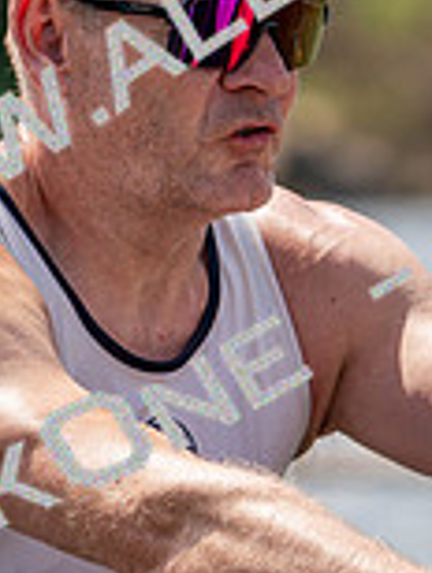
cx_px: 201
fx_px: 17457
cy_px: 303
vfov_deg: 1.9
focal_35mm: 1052
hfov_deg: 1.4
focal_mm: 291
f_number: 5.6
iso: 200
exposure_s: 1/1600
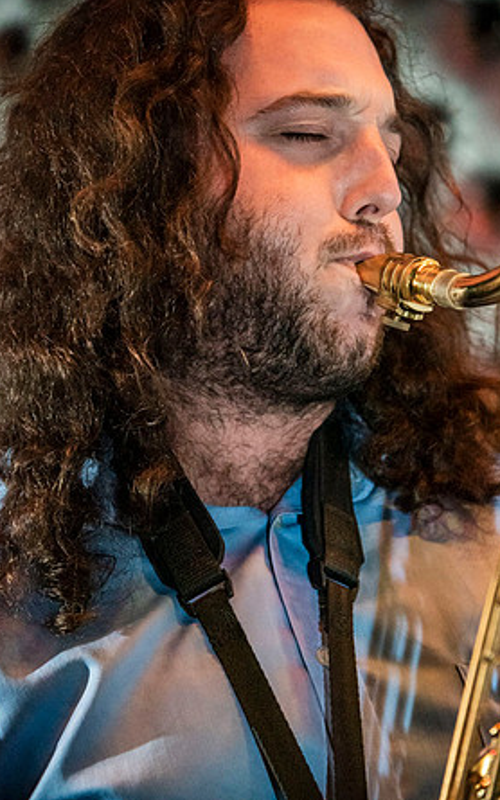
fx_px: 2137
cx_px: 246
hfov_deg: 13.3
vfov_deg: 21.2
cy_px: 397
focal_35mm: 98
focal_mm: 95
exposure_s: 1/200
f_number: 4
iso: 6400
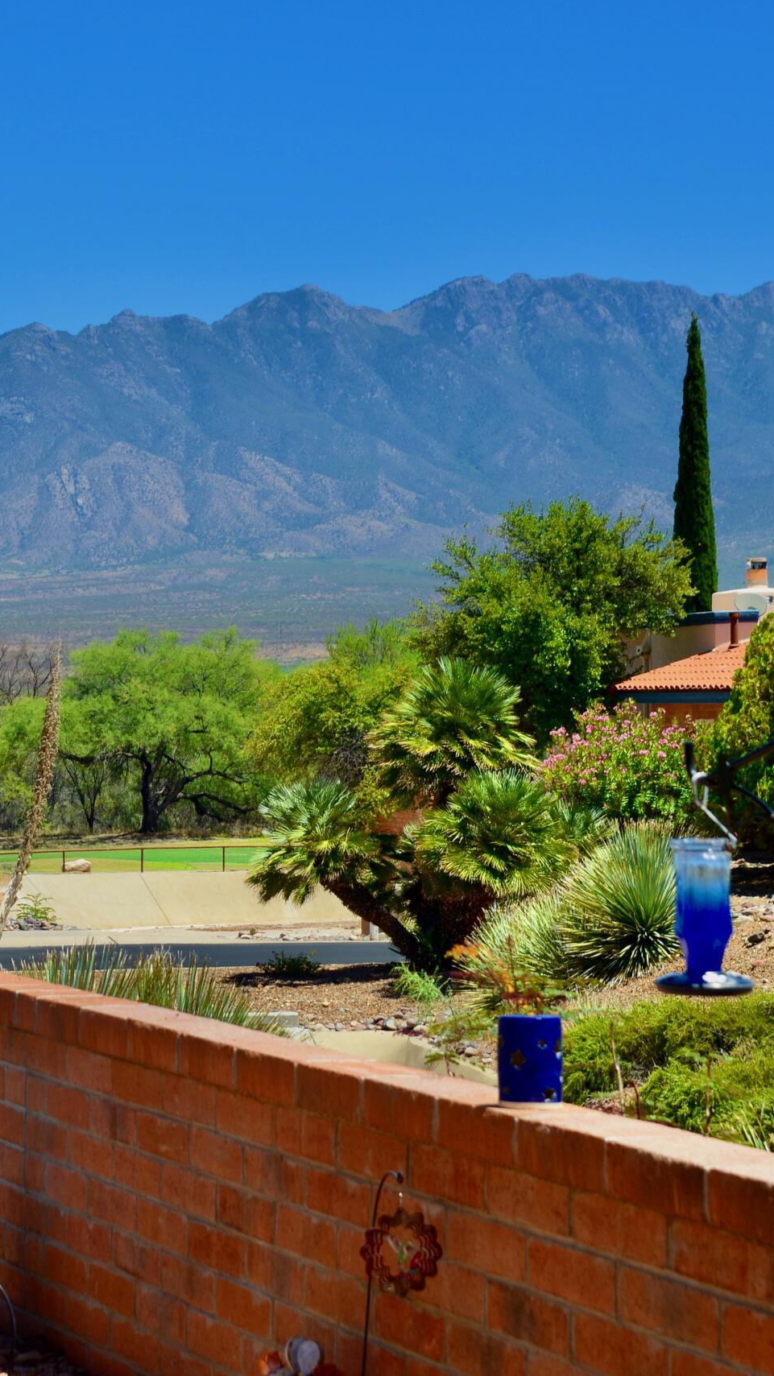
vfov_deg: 18.8
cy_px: 666
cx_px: -103
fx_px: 4160
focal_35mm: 114
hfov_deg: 10.5
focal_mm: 62
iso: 125
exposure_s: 1/250
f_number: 10
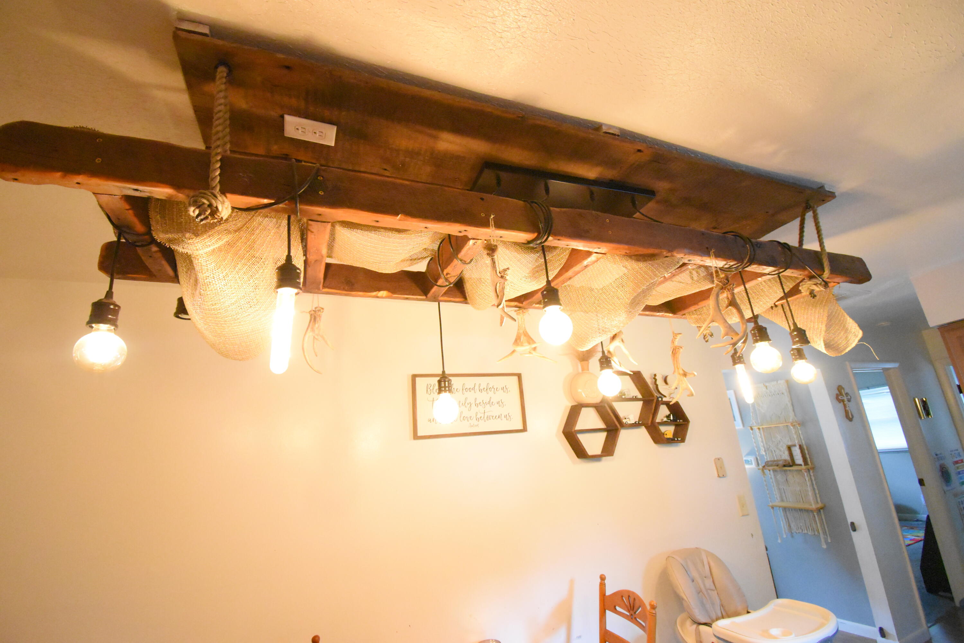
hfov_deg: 100.4
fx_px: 402
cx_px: 482
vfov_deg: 77.3
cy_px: 322
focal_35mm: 15
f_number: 4.5
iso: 7200
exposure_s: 1/125
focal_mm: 10
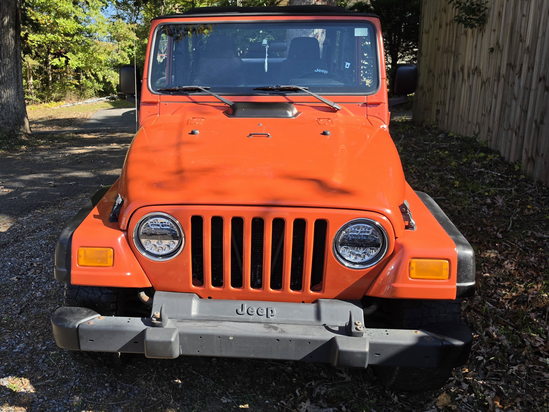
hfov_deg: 73.9
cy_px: 206
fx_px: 365
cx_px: 274
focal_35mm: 23
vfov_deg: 58.9
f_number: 1.4
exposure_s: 1/3333
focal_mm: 6.5
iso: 64
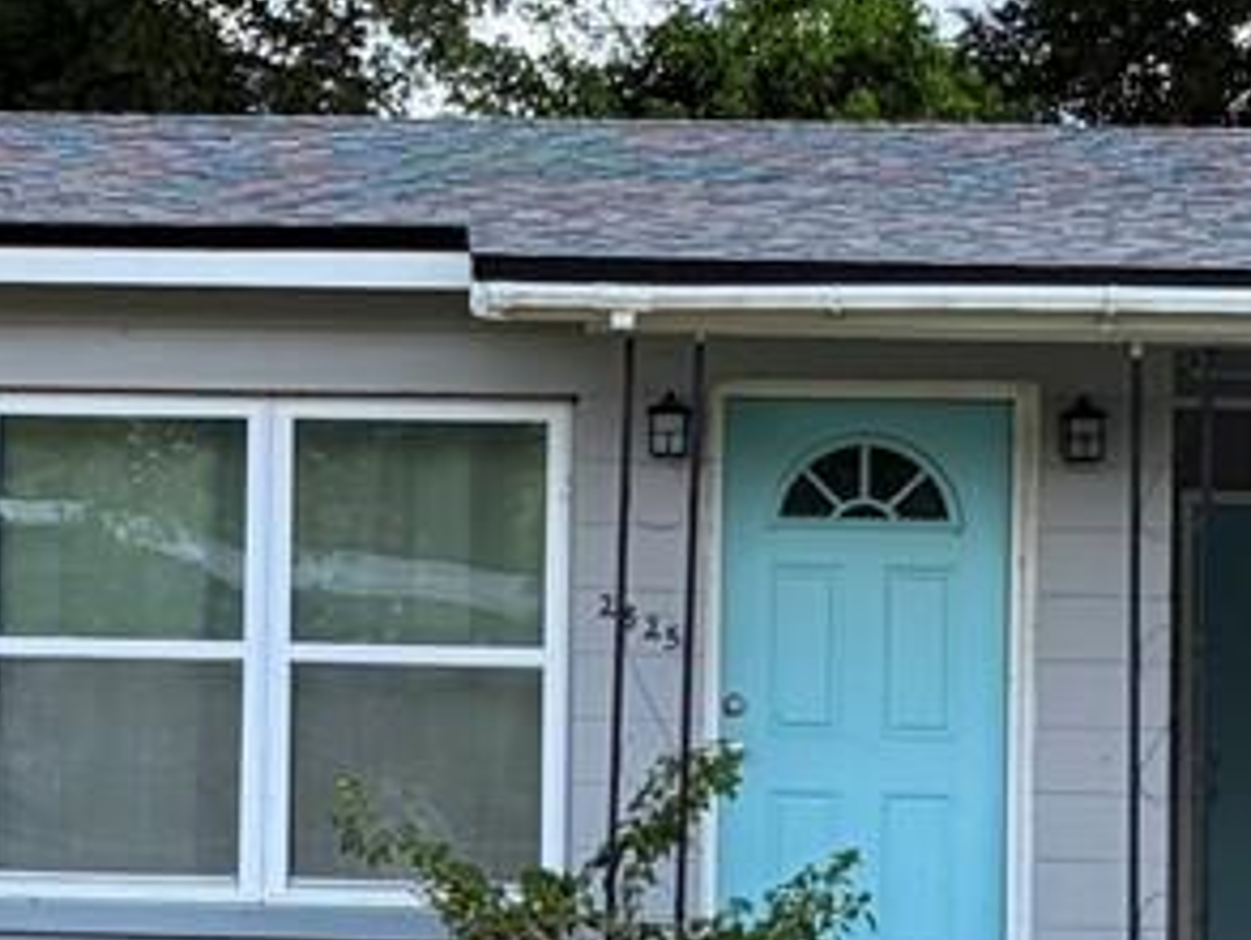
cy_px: 487
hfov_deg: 13.7
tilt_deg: +3.2
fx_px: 5134
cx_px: 60
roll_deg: -1.1
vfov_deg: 10.5
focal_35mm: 142
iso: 64
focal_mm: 5.96
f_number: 1.6
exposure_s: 1/1175
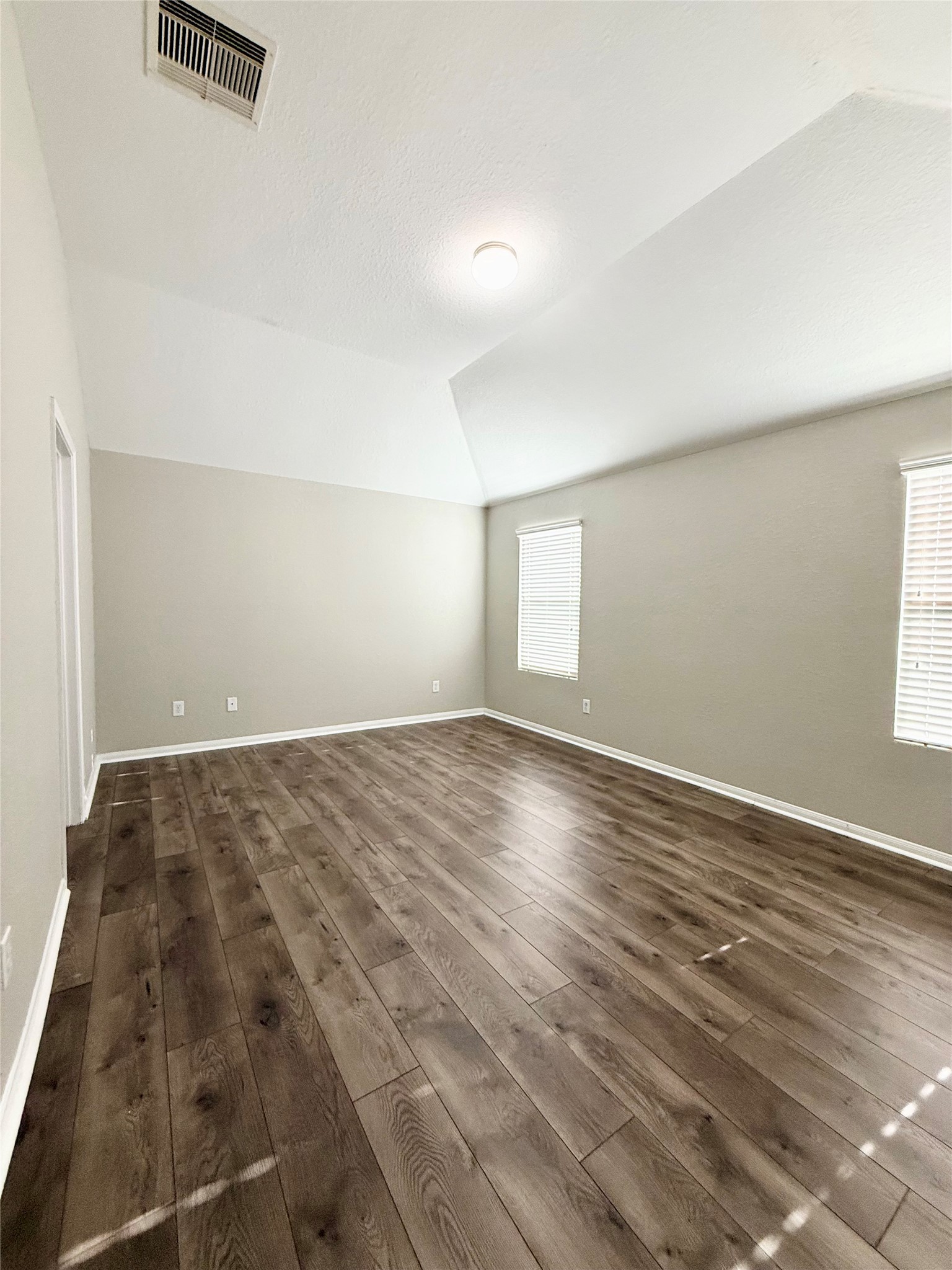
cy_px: 635
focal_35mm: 14
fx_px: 513
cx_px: 476
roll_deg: -1.3
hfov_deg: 85.7
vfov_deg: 102.1
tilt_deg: -0.5
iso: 200
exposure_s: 1/120
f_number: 2.2
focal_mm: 2.22
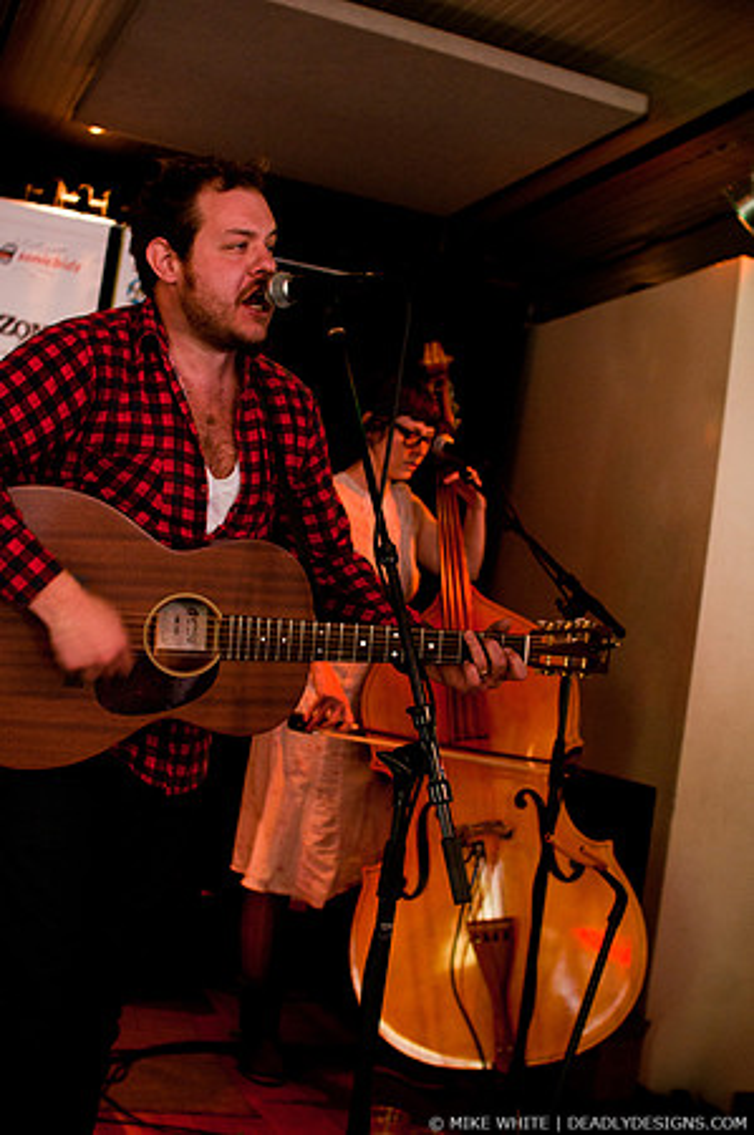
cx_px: 377
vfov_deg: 43.6
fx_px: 1417
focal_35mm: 45
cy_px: 568
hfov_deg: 29.8
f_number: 3.5
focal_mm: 30
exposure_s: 1/60
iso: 640
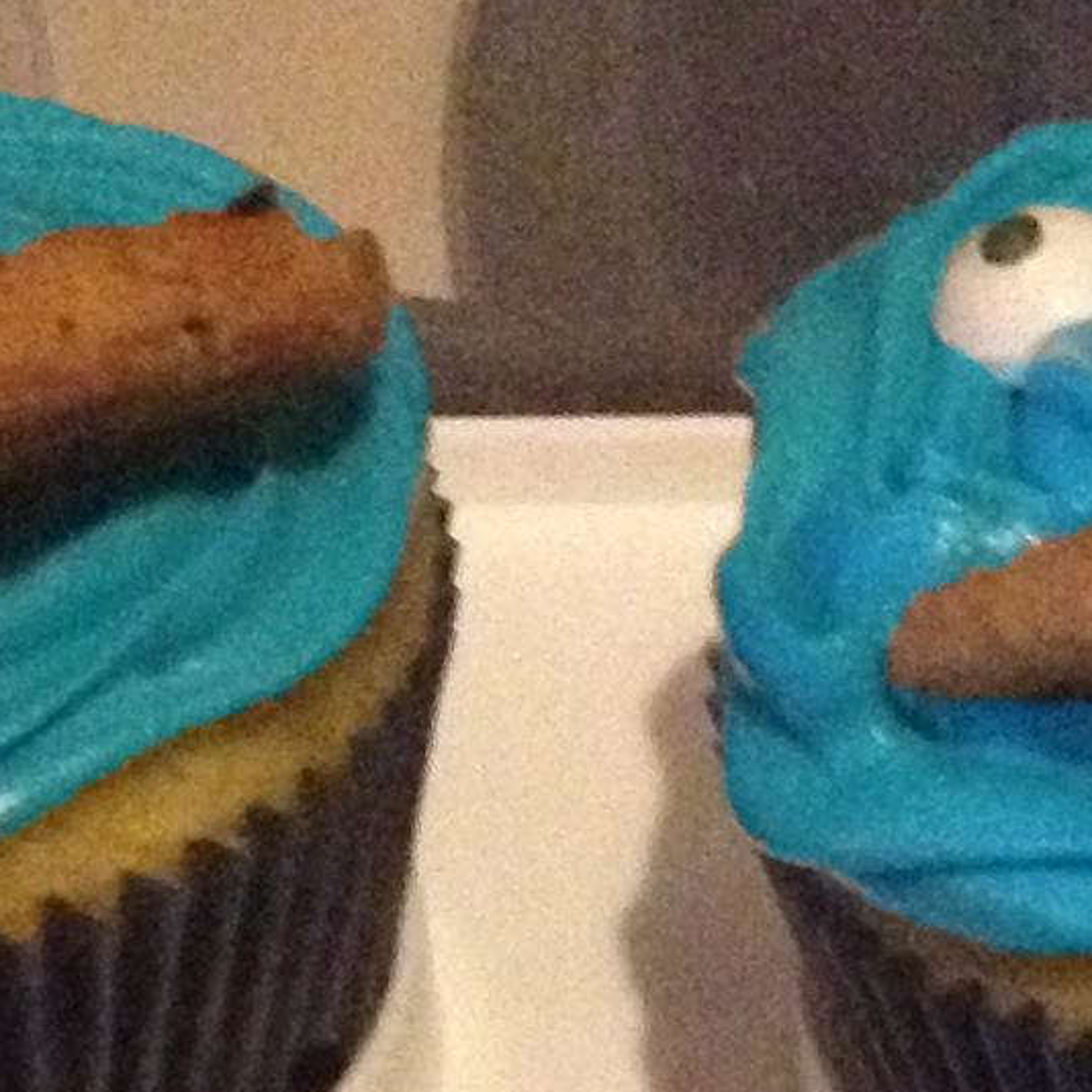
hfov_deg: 9.2
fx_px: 6745
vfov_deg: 8.9
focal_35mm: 189
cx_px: 1209
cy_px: 1875
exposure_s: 1/15
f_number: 2.4
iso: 800
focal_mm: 4.28
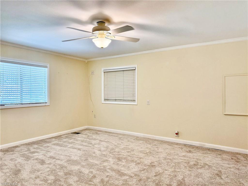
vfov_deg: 56.8
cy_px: 93
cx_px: 124
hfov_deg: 71.6
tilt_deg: -0.6
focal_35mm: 24
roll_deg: +0.0
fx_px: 172
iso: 200
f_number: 1.78
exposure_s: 1/133
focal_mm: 6.76
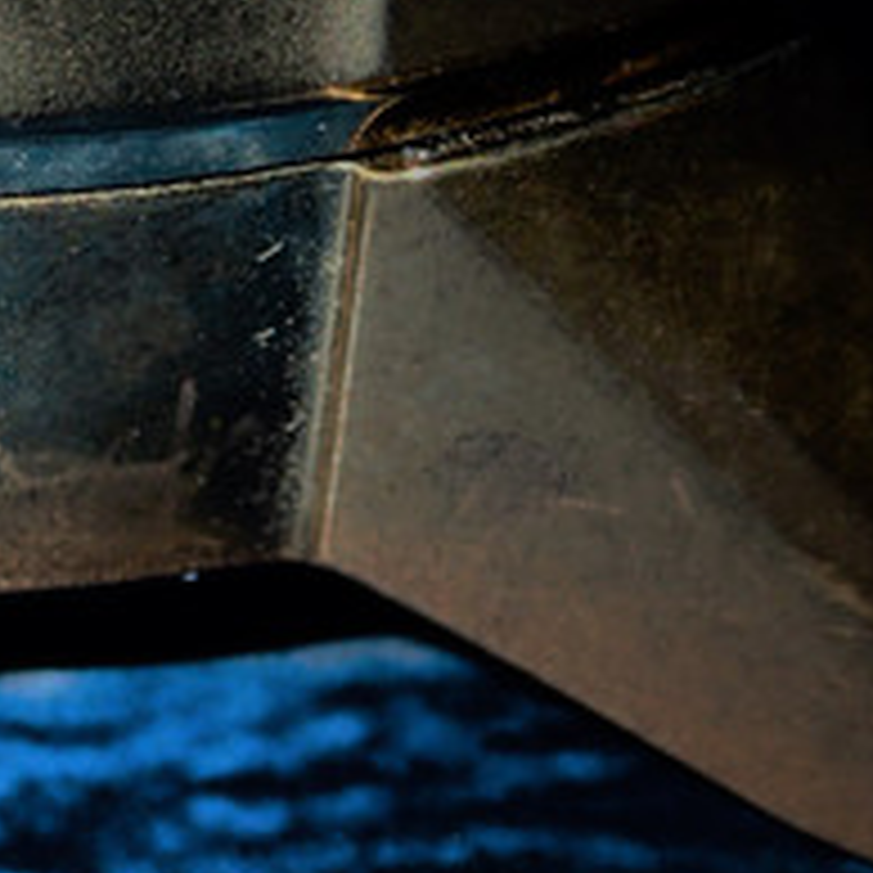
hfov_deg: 6.0
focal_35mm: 291
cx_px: -450
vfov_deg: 6.0
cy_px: 436
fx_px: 8303
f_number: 6.3
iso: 200
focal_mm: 18
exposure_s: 1/200
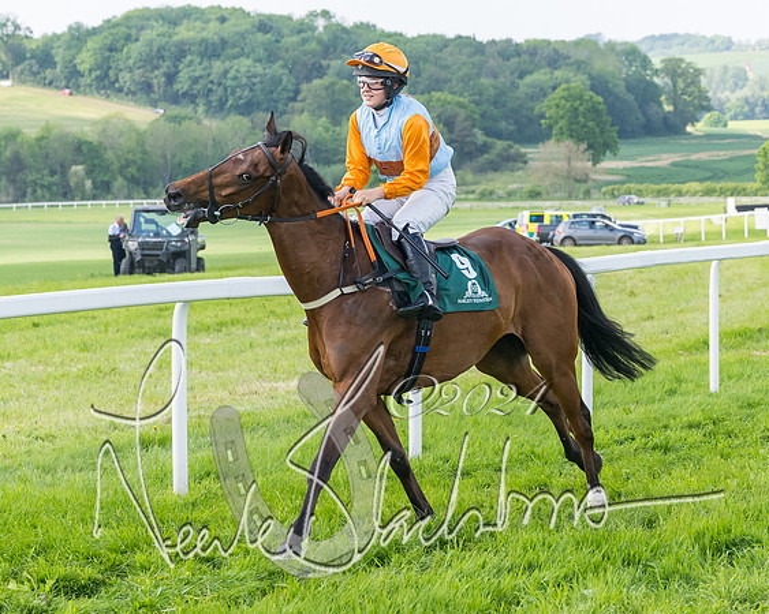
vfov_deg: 9.9
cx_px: 433
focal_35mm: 156
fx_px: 3553
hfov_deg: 12.3
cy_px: 307
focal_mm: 70
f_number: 5
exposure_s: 1/1000
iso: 400
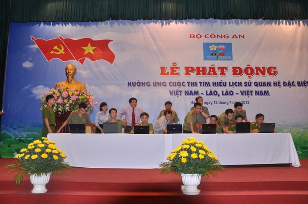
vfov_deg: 41.6
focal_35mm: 32
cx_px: 154
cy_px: 102
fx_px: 269
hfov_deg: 59.6
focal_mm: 21
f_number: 3.8
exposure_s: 1/60
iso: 320
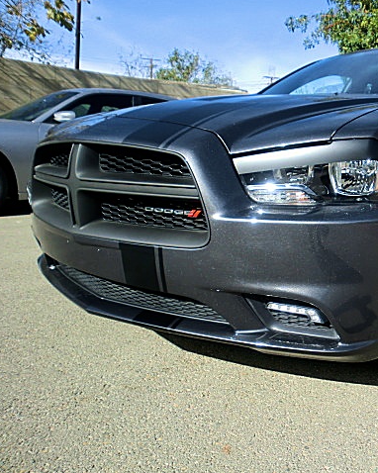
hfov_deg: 41.4
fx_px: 476
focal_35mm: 34
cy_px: 236
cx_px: 305
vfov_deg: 52.9
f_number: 2.6
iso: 64
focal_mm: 4.65
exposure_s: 1/640
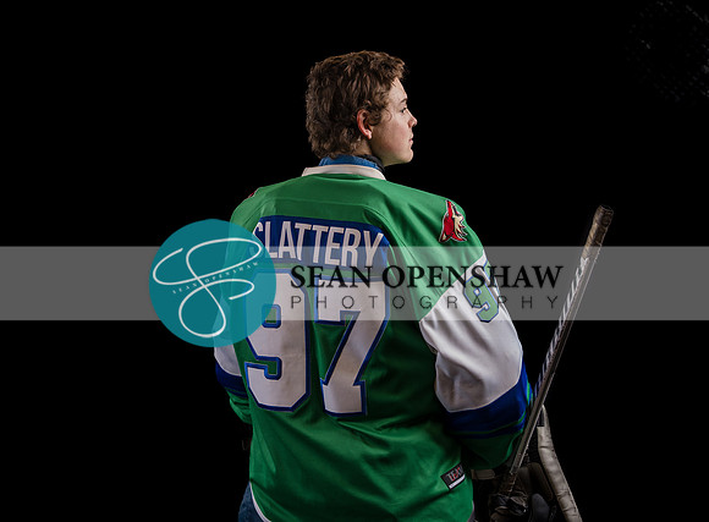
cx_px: 318
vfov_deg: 37.9
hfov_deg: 49.9
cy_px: 261
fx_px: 761
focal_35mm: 37
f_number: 3.5
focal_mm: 35
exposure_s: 1/160
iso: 80
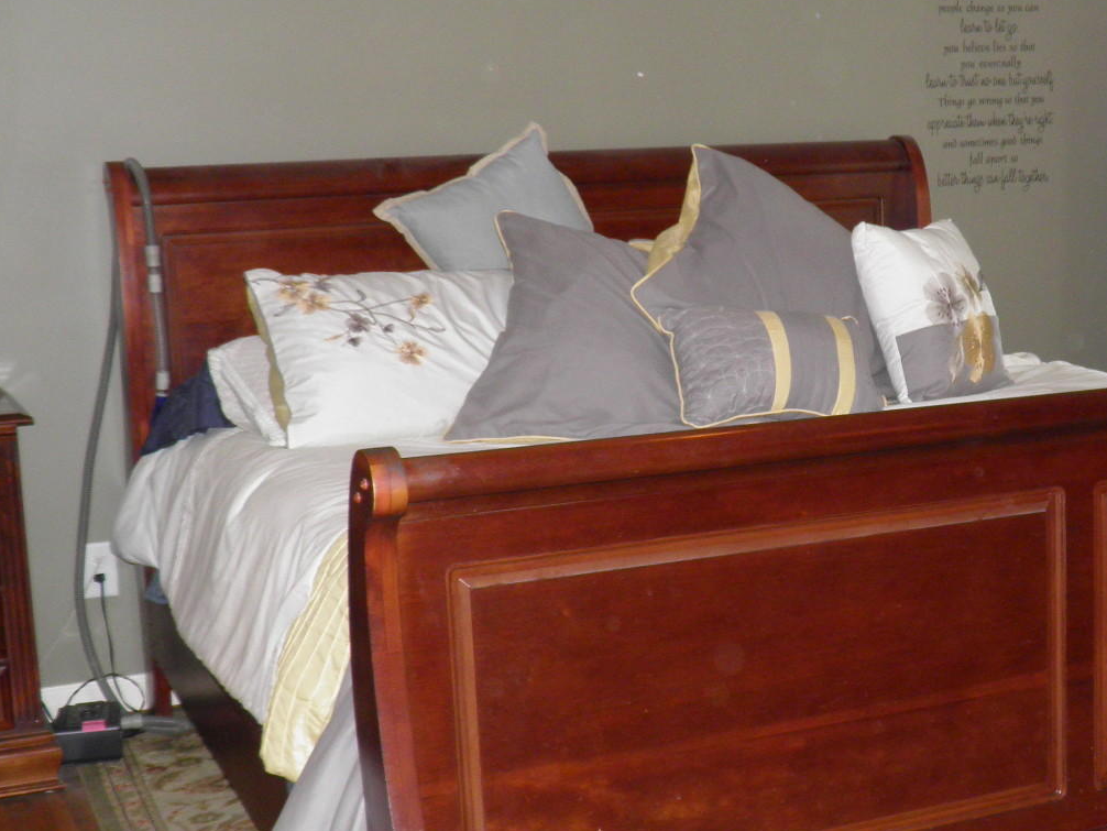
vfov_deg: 25.7
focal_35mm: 57
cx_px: 789
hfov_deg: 33.3
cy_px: 415
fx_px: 1823
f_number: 2.8
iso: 100
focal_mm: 4.9
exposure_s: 1/30
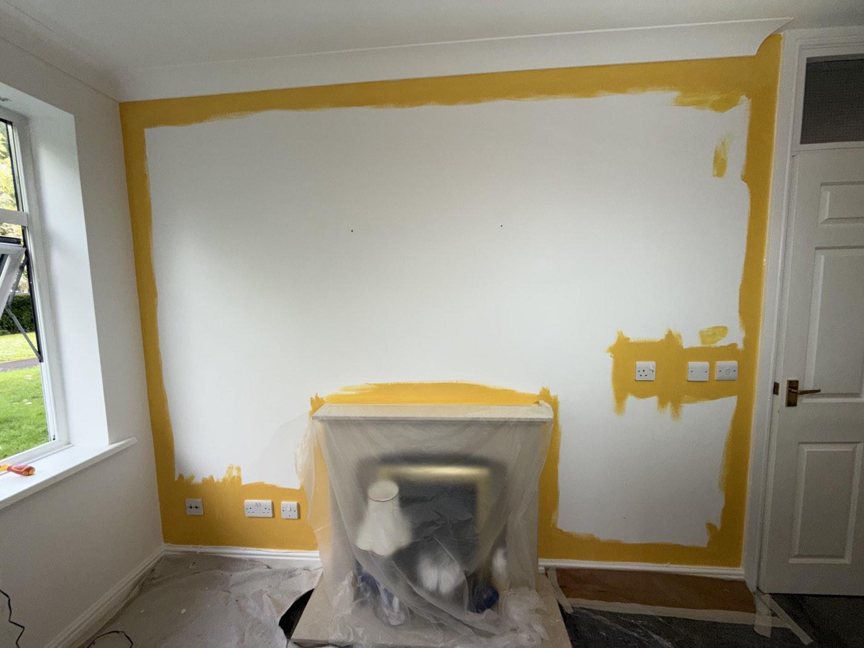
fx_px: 349
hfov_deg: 102.1
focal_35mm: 14
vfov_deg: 85.7
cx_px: 432
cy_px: 324
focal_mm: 2.22
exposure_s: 1/162
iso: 50
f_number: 2.2
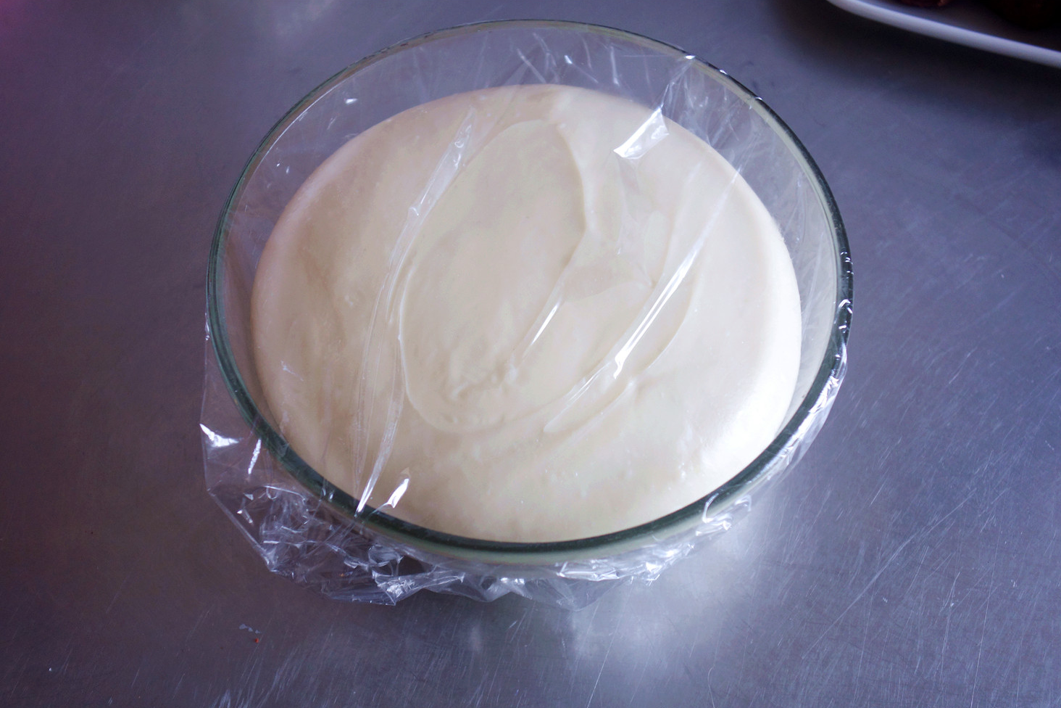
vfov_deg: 31.9
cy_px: 360
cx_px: 520
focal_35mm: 42
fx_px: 1238
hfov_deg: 46.4
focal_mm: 15.1
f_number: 2.8
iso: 250
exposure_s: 1/50
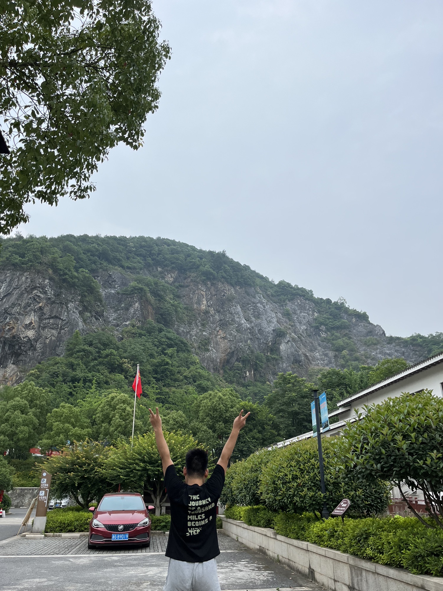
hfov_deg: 53.1
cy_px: 296
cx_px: 222
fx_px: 444
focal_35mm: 26
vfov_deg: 67.3
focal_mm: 5.1
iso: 50
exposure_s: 1/3215
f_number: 1.6
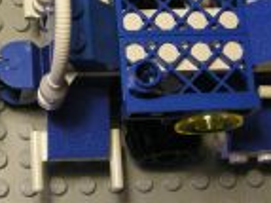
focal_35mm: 101
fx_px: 790
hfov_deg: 19.1
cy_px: 66
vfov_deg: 14.6
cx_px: 25
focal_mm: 7.5
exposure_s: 1/63.8
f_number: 2.7
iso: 323
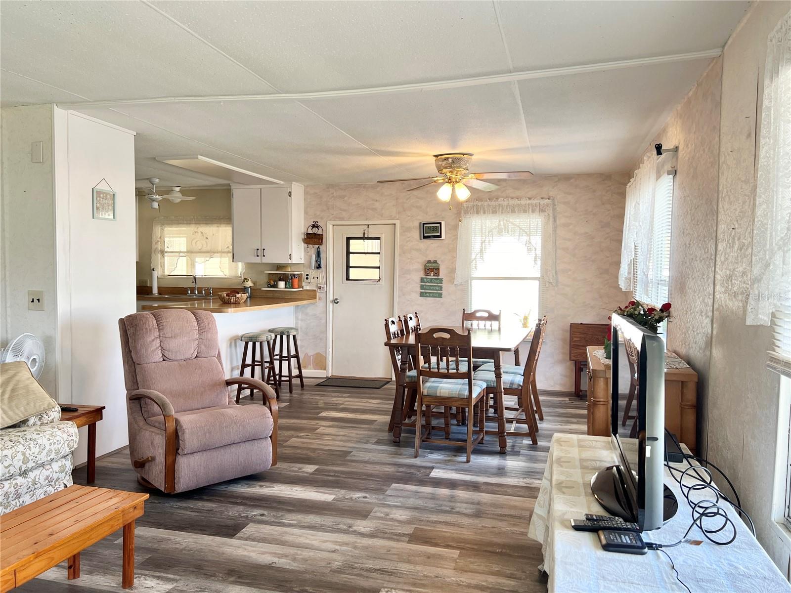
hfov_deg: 67.3
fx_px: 594
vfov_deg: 53.1
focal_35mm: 26
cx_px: 396
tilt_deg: -3.3
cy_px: 296
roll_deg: +0.3
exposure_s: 1/120
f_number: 1.5
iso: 64
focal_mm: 5.7
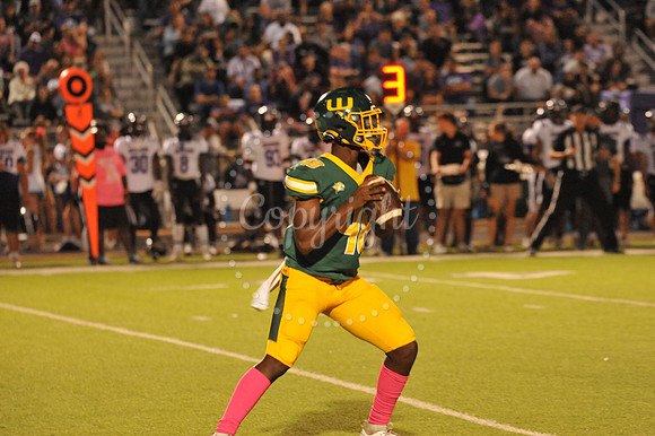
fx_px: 4546
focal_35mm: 250
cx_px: 328
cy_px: 218
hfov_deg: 8.2
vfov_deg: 5.5
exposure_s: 1/160
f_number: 6.3
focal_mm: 250
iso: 6400
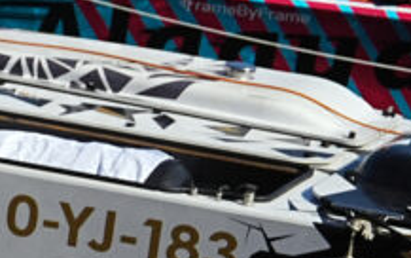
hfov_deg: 9.5
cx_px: -699
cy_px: 252
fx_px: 2085
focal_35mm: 186
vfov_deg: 7.0
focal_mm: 33
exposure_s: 1/20000
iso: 500
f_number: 4
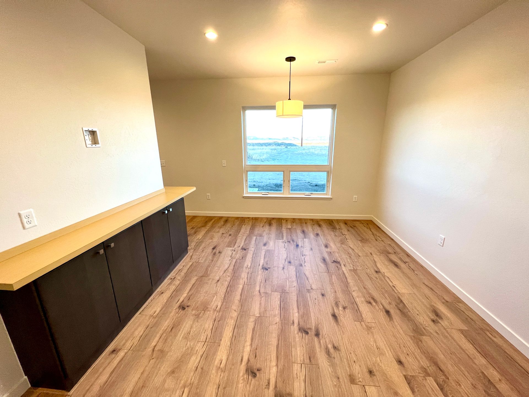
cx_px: 264
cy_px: 198
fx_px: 199
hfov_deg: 106.2
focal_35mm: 13
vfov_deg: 89.9
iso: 160
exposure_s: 1/120
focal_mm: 1.57
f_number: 1.8
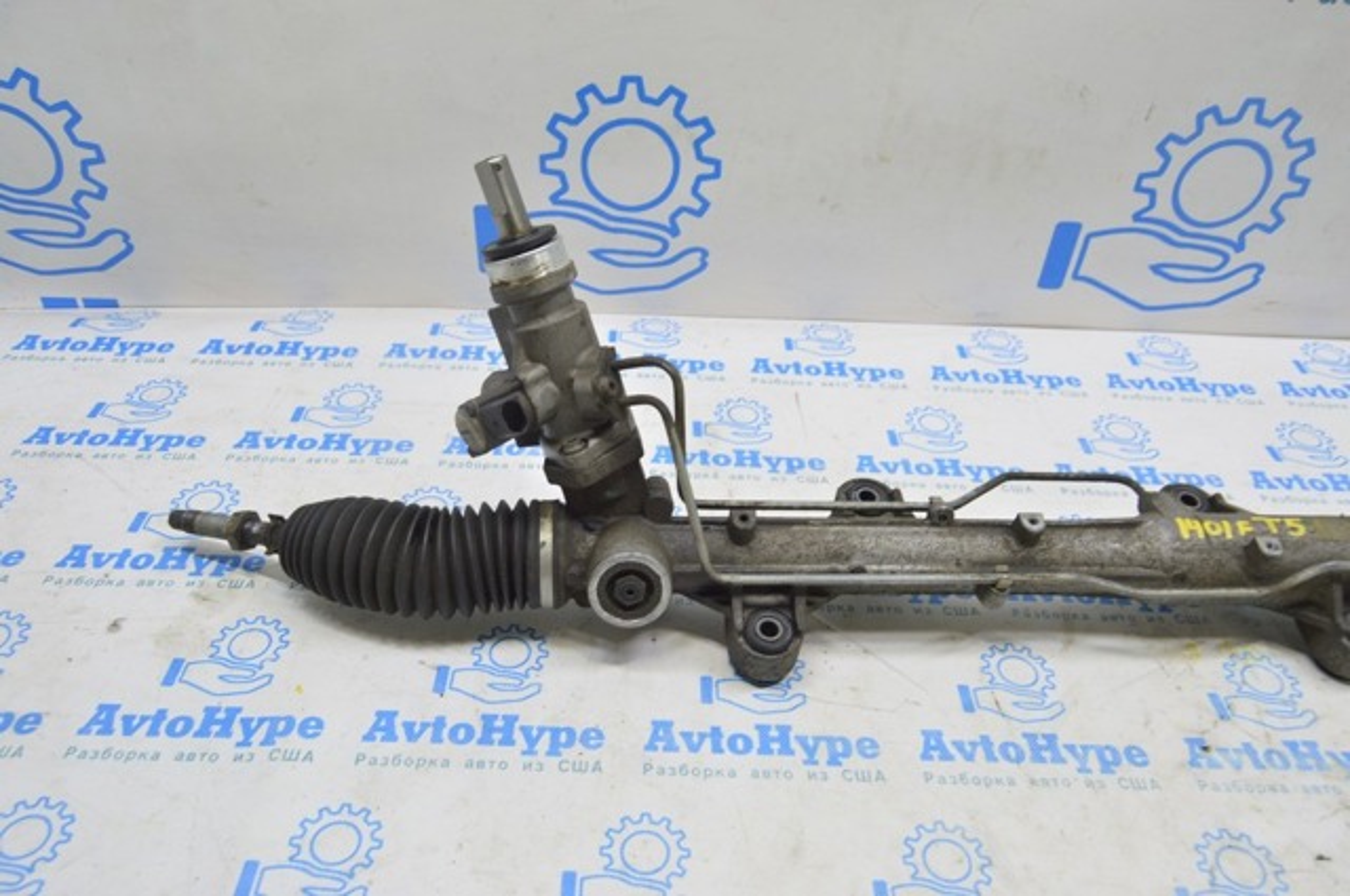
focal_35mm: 27
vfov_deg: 47.8
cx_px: 675
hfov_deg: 67.4
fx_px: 1011
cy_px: 448
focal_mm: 18
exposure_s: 1/20
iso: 400
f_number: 5.6
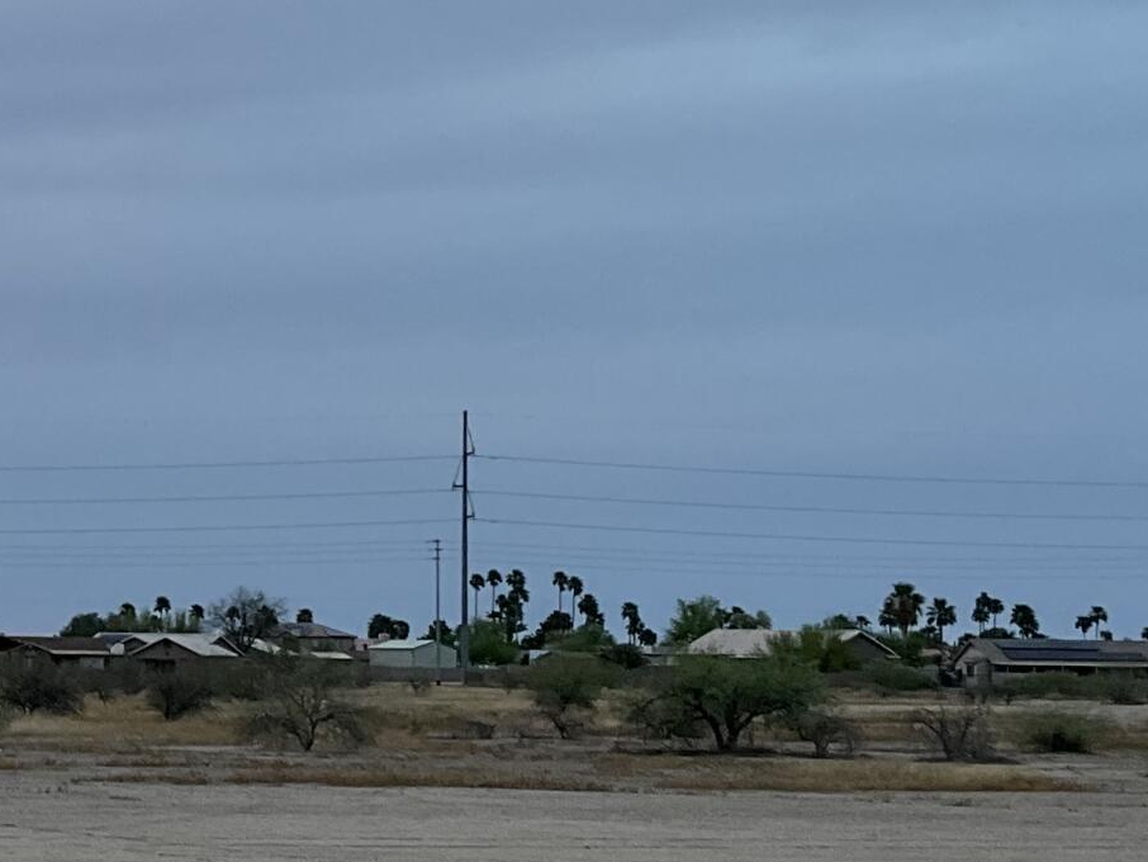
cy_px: 349
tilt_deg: +6.1
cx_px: -226
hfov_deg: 19.3
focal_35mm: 96
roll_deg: -0.5
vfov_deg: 15.4
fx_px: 3185
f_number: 1.8
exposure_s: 1/122
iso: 50
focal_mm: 3
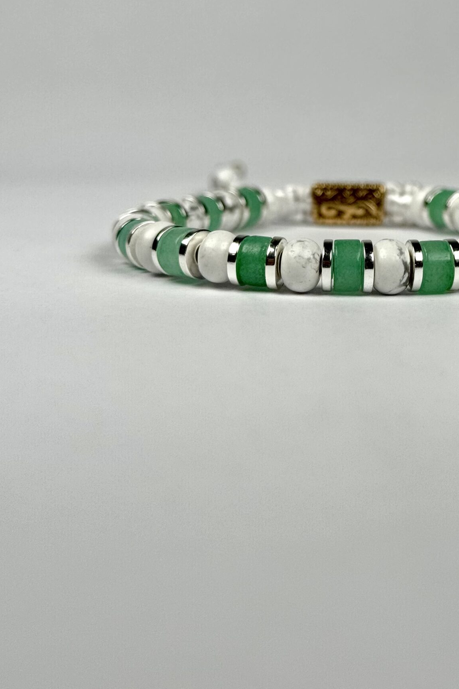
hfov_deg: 18.3
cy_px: 234
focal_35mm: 74
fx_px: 1415
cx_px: 348
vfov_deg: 27.2
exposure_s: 1/15385
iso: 80
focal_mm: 6.76
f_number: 1.78
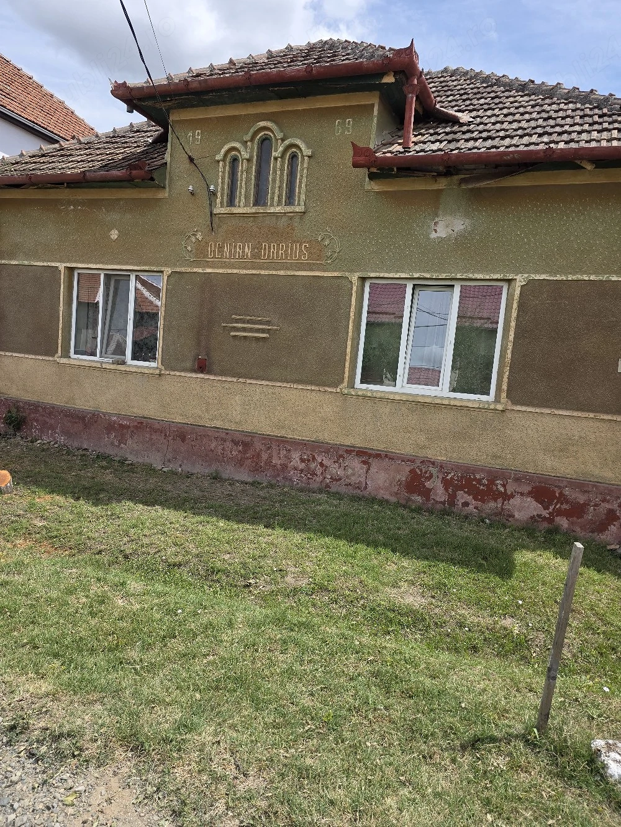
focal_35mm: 23
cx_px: 310
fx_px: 550
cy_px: 414
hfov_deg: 58.9
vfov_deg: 73.9
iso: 80
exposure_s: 1/10000
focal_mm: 6.3
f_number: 1.7
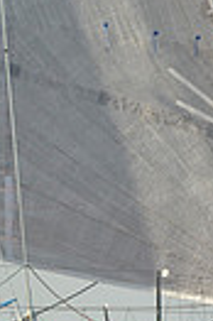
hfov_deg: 3.3
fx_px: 3630
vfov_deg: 5.1
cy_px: 244
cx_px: -468
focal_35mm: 408
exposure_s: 1/2000
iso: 200
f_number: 5
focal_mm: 92
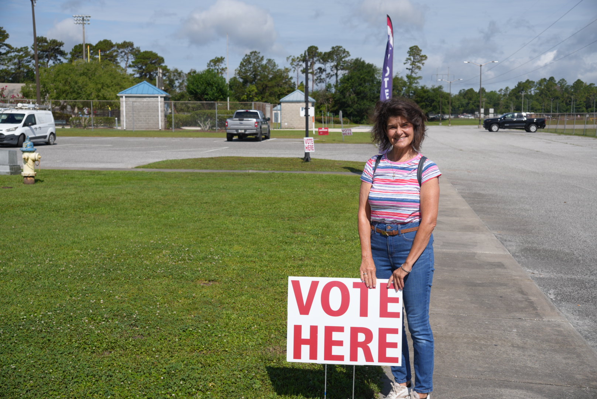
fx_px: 717
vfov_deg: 31.1
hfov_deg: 45.2
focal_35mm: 43
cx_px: 298
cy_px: 200
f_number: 5
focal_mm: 28.8
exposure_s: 1/1250
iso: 100
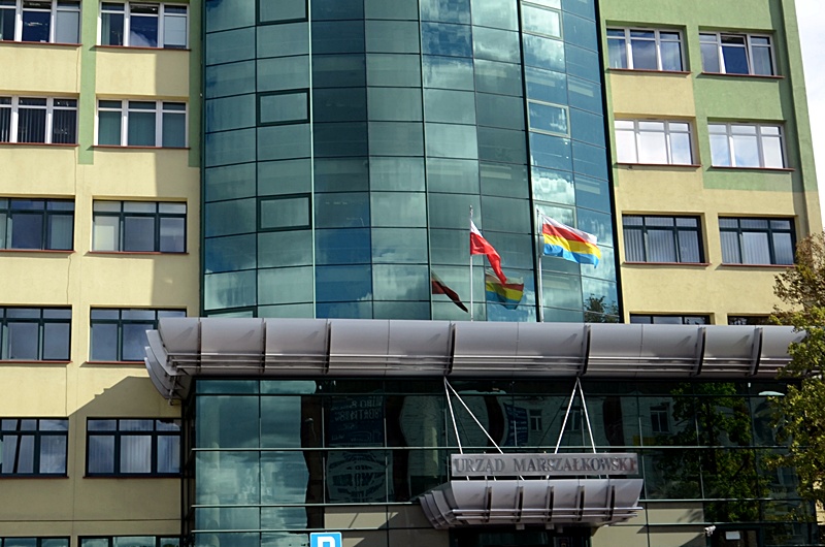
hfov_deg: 67.5
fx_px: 618
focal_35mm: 27
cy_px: 274
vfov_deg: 47.7
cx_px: 412
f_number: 9
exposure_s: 1/200
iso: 100
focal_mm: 18
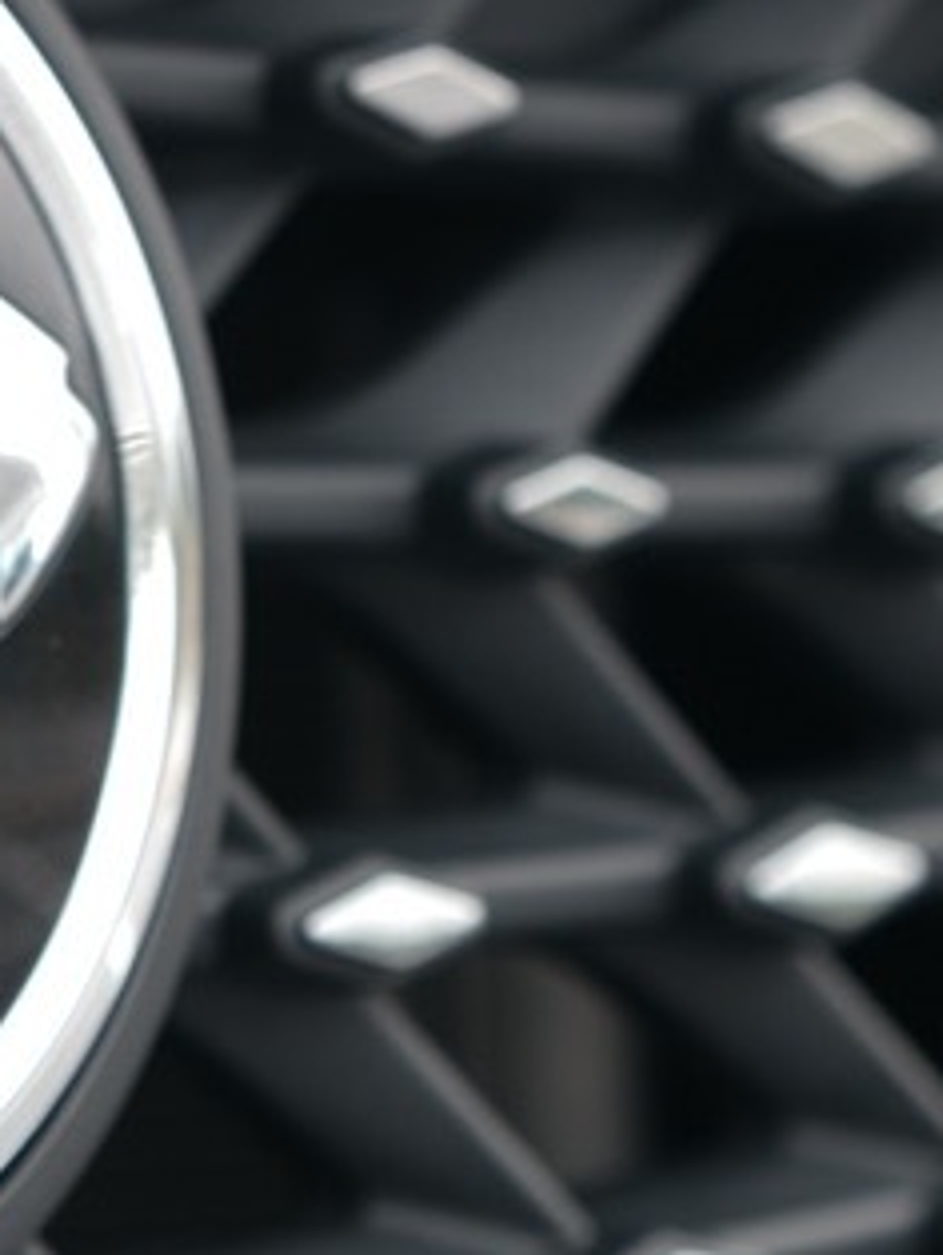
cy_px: 2
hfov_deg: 10.5
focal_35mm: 137
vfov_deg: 14.2
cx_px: -432
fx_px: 4969
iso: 80
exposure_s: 1/125
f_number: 2.5
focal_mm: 23
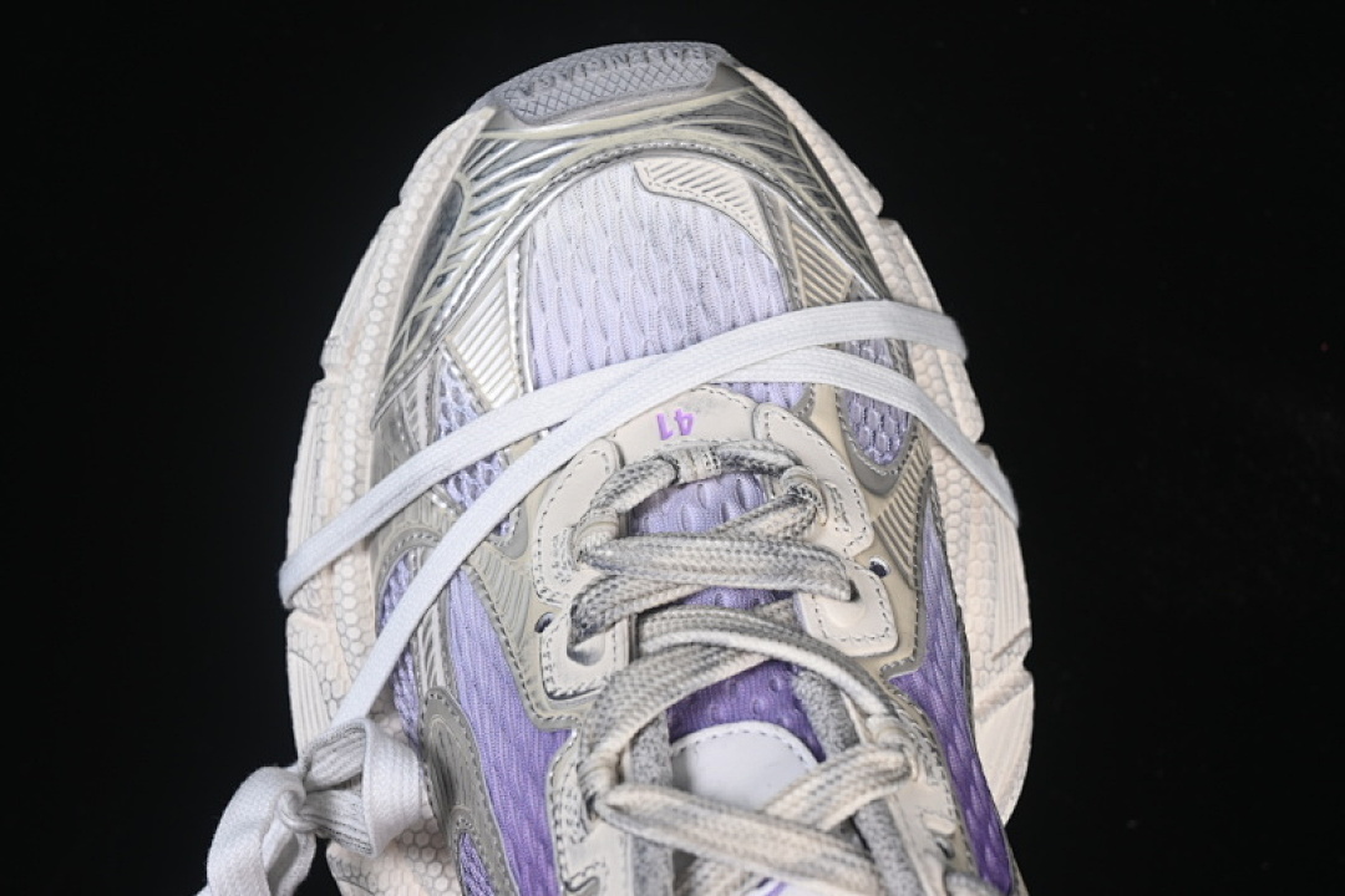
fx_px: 2802
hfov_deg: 27.0
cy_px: 448
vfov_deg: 18.2
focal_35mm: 75
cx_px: 672
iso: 160
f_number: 7.1
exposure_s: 1/60
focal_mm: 50
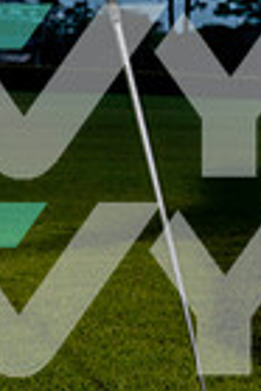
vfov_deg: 16.2
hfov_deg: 10.8
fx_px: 1367
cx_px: 297
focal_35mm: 126
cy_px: 93
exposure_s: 1/250
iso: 400
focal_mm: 39
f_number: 4
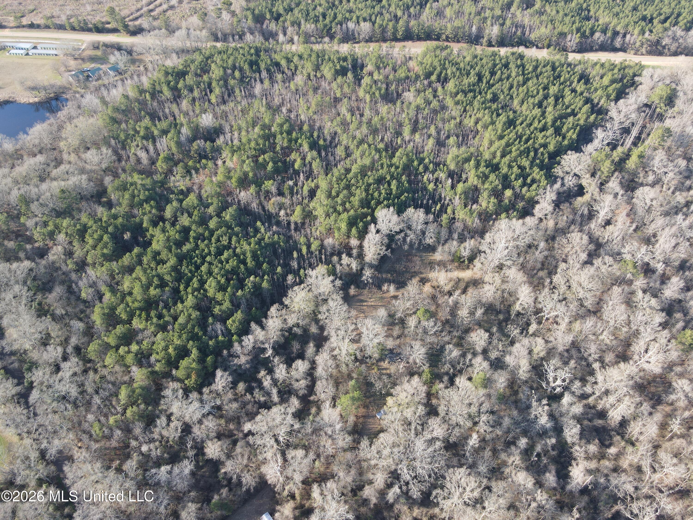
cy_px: 260
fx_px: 480
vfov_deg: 56.8
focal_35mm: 24
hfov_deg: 71.6
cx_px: 346
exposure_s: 1/80
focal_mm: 4.5
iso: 100
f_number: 2.8
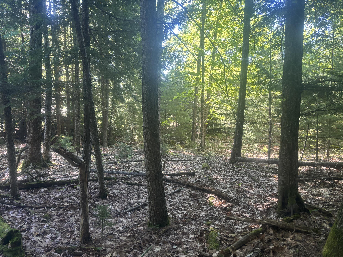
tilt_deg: -7.2
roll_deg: +1.4
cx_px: 172
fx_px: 258
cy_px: 128
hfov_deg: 67.3
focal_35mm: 26
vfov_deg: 53.1
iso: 125
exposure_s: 1/118
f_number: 1.6
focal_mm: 5.96
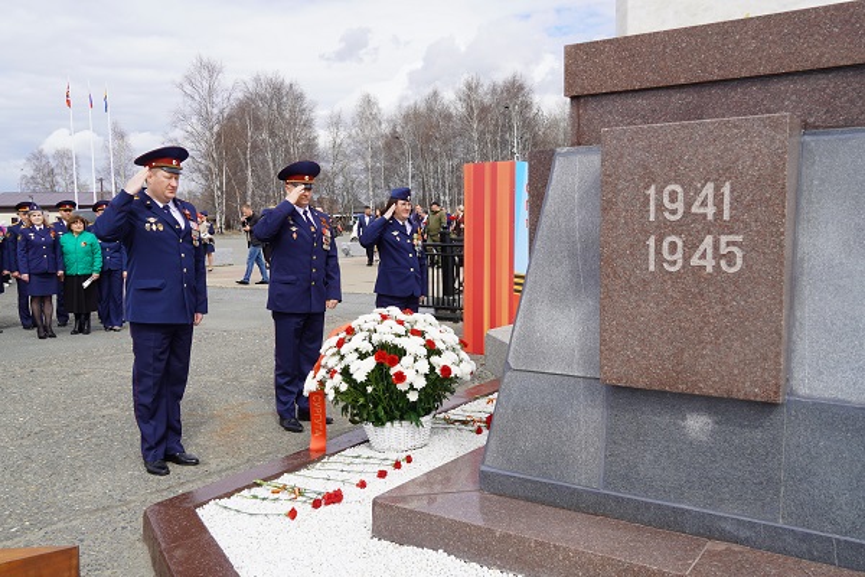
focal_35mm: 32
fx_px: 757
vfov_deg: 41.7
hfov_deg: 59.5
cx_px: 432
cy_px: 288
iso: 100
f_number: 8
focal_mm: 21
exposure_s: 1/250
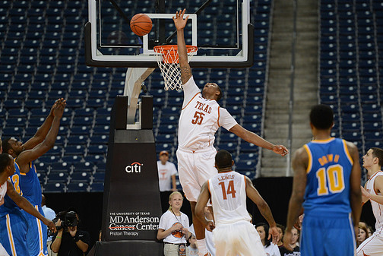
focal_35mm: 230
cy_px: 136
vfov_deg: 6.0
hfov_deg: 8.9
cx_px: 191
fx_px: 2449
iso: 3200
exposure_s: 1/1600
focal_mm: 200
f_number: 2.8
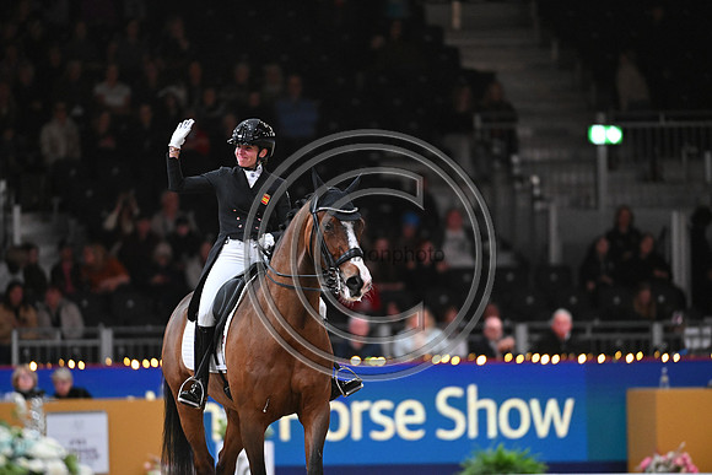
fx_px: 7913
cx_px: 356
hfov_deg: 5.2
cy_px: 238
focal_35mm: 400
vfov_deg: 3.4
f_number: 4
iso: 6400
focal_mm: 400
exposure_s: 1/640
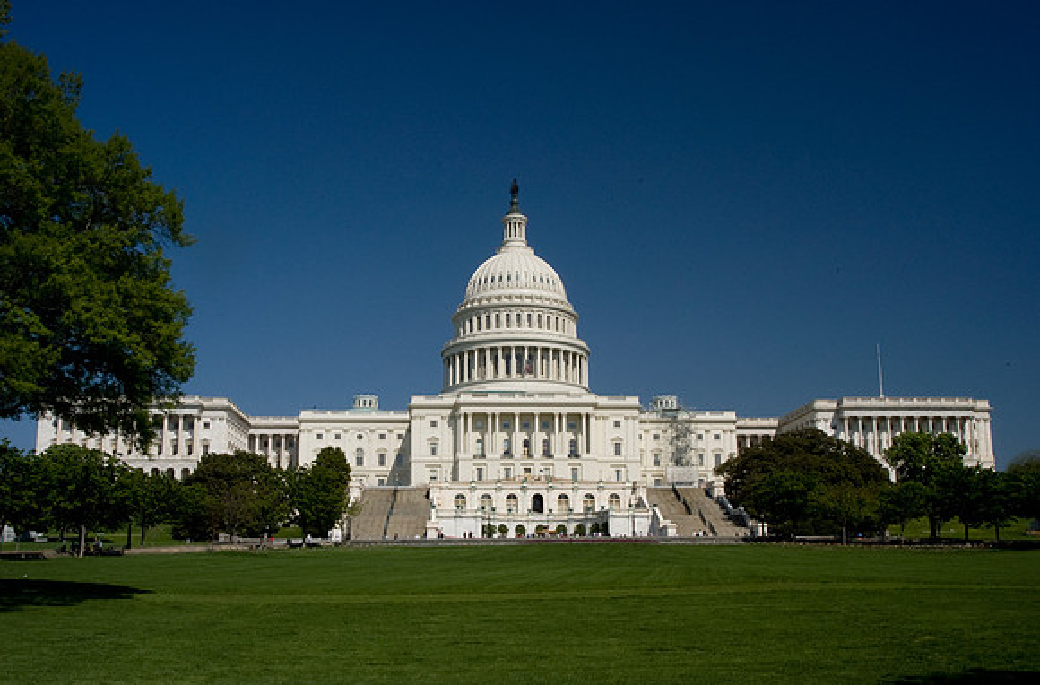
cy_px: 343
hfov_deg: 52.3
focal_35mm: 37
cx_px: 519
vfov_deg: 35.8
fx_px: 1060
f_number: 18
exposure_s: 1/80
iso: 200
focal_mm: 24
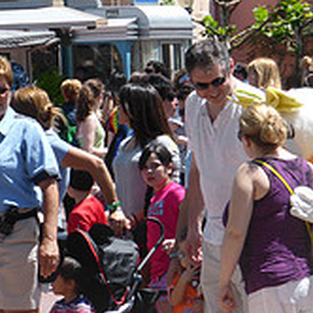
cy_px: 202
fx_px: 3928
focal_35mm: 384
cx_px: 203
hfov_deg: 4.6
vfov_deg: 4.6
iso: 100
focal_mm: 25.9
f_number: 5.4
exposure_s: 1/400
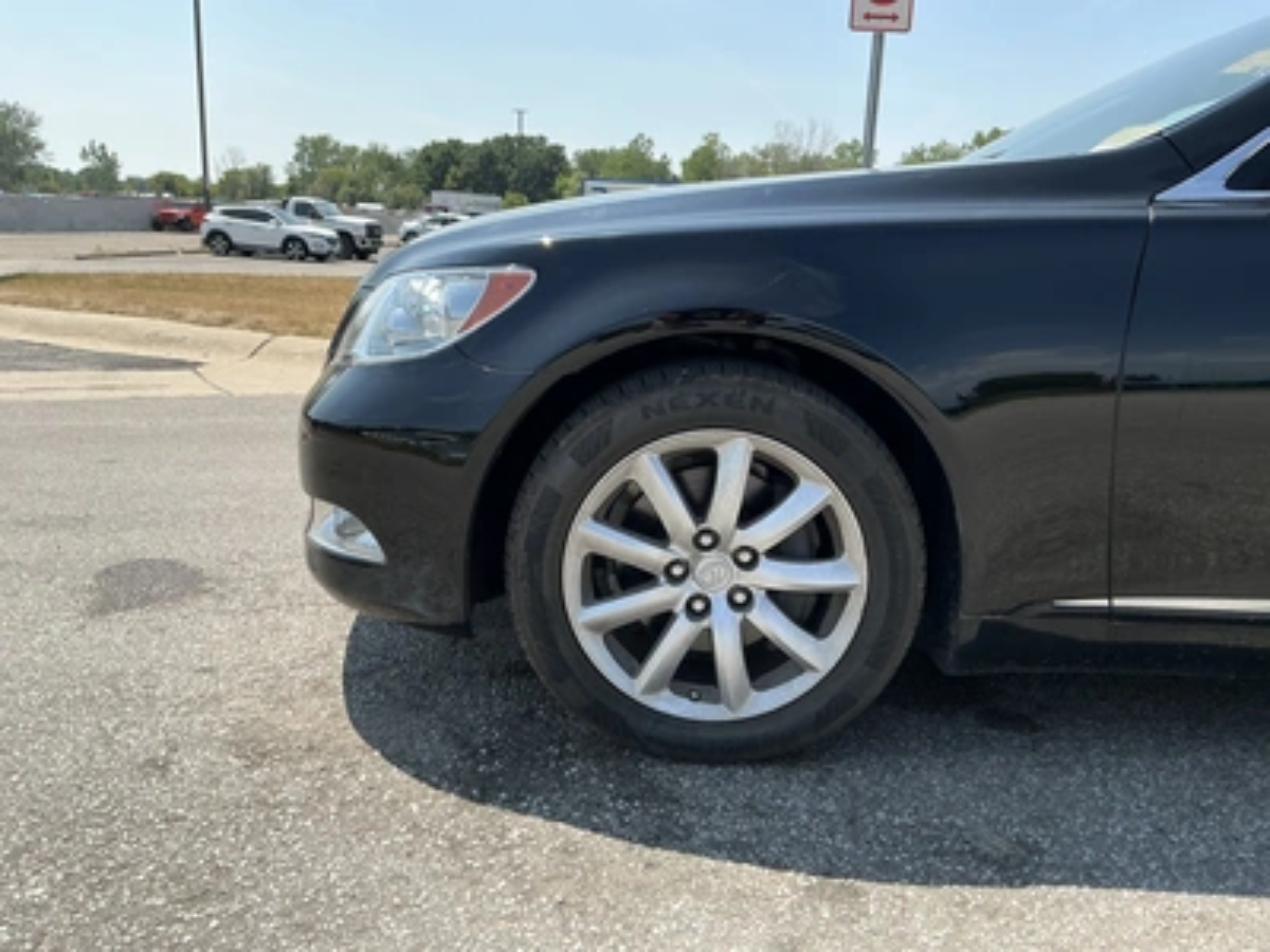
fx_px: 1027
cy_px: 476
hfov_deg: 63.4
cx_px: 635
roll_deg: -1.7
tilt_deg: -12.2
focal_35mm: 28
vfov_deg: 49.7
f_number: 1.8
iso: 25
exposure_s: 1/1279
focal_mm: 3
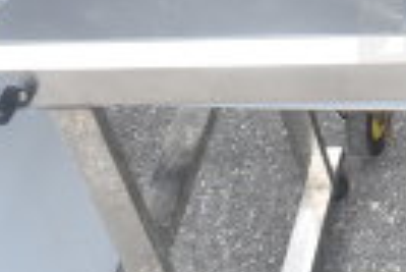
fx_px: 1400
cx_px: 699
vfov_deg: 10.6
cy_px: -160
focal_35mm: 124
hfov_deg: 14.7
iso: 200
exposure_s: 1/80
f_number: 4.5
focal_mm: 18
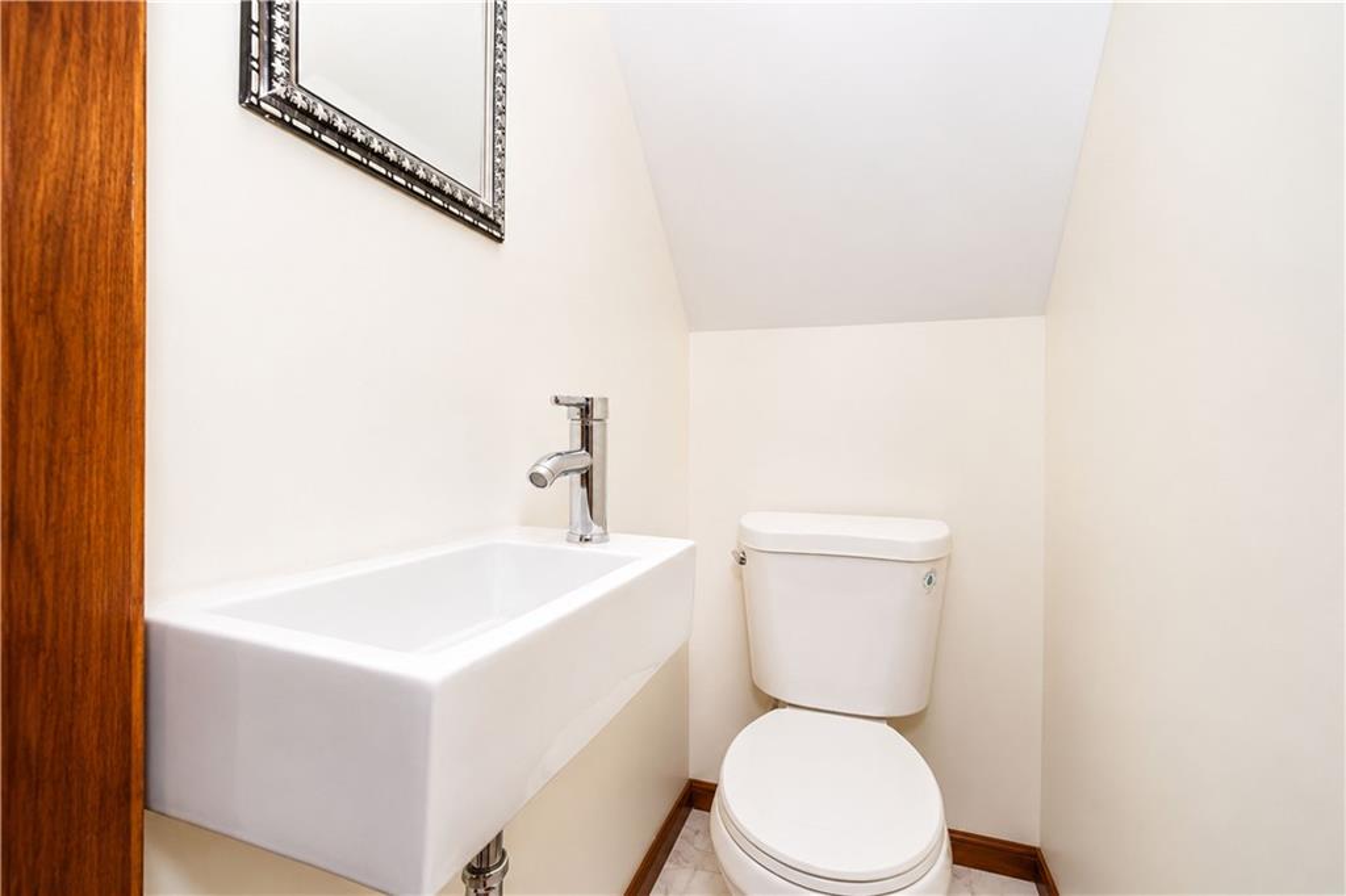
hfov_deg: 100.4
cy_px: 448
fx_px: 561
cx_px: 673
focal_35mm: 15
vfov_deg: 77.3
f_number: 9
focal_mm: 10
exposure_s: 1/125
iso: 1600
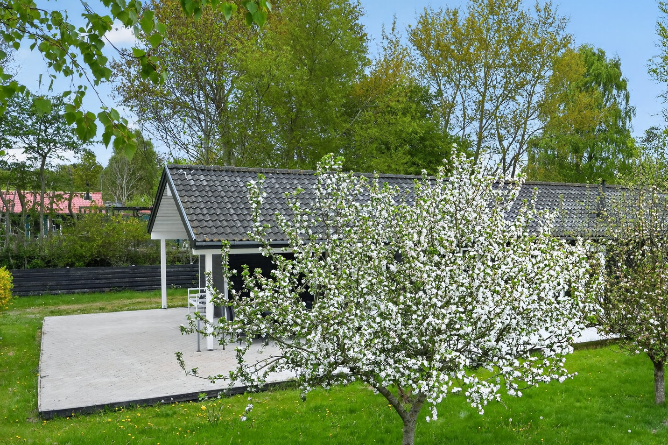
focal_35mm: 34
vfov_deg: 38.7
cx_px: 455
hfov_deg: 54.5
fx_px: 631
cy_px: 262
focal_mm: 19
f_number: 8
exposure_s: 1/125
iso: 400
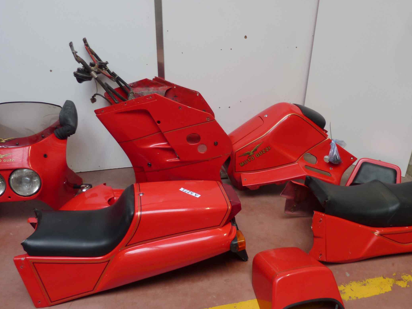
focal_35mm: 31
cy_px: 168
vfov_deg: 45.4
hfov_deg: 58.3
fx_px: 369
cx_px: 219
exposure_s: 1/8
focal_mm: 4.1
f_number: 3.3
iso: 80
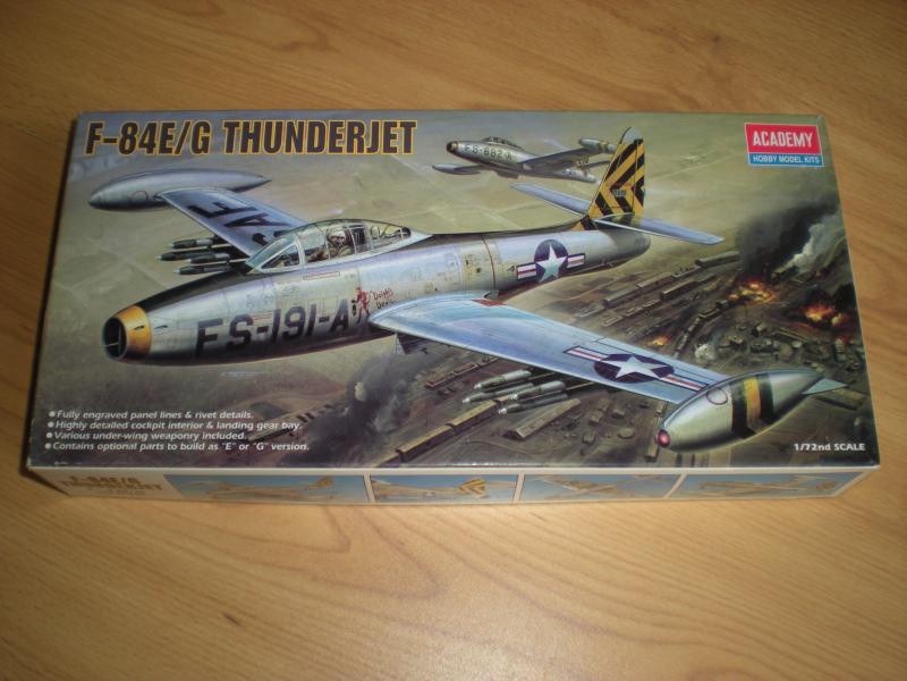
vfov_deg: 37.7
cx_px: 454
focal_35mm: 38
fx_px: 996
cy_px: 340
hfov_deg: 49.0
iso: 64
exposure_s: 1/58
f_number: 3.1
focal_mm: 6.3
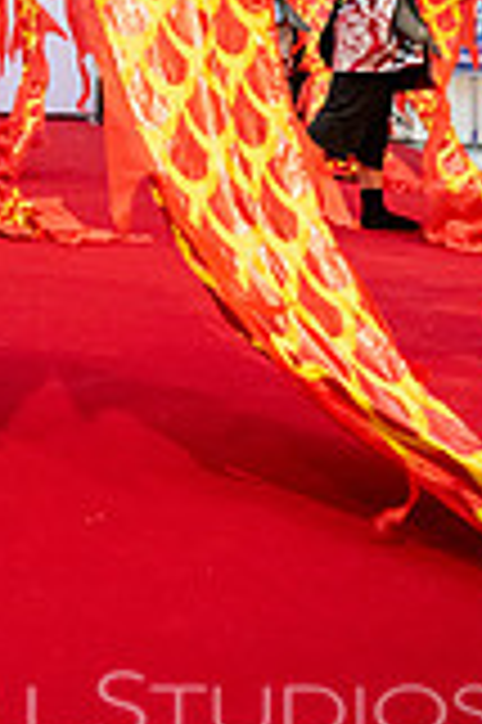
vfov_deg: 27.1
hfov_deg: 18.8
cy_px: -112
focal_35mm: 67
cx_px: -144
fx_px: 1348
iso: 4000
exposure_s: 1/320
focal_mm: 24
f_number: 4
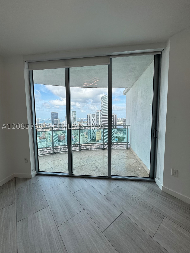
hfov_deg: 85.7
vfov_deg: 102.1
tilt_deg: -4.2
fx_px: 102
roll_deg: +1.1
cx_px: 95
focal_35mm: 14
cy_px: 126
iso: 40
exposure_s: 1/238
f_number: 2.2
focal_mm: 2.22
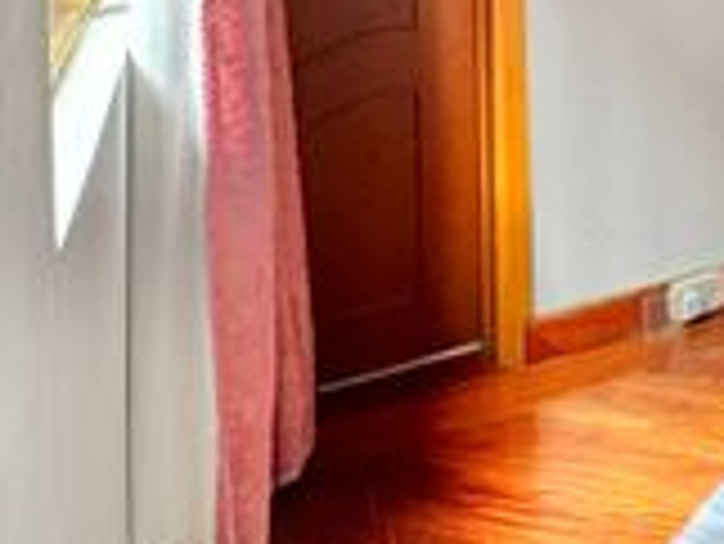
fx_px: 1214
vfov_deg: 20.7
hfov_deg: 28.5
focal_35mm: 58
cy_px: -319
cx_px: 888
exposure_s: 1/99
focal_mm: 2.22
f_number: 2.2
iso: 125
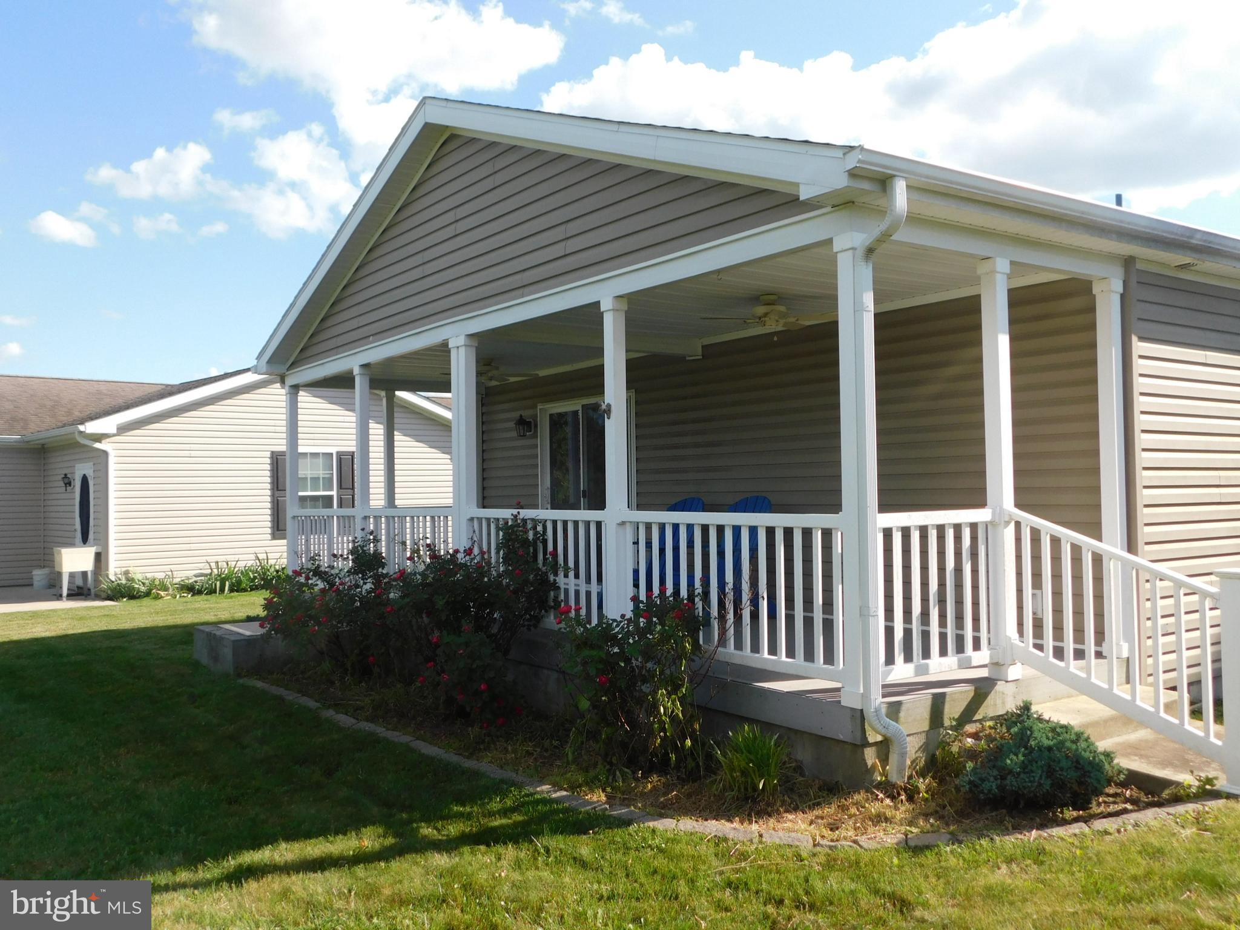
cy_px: 465
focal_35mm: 30
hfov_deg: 60.0
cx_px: 620
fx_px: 1075
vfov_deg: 46.8
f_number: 3.2
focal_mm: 5.3
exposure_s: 1/800
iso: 125
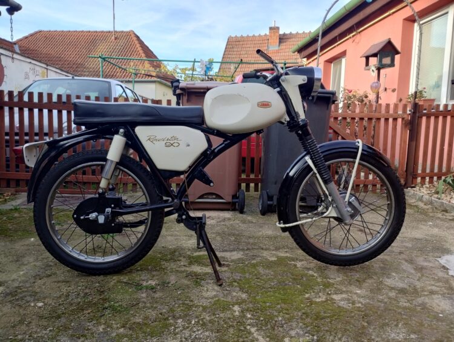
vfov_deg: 49.9
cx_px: 227
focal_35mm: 28
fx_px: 368
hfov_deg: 63.4
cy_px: 171
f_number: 1.8
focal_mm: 4.27
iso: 100
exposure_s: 1/172
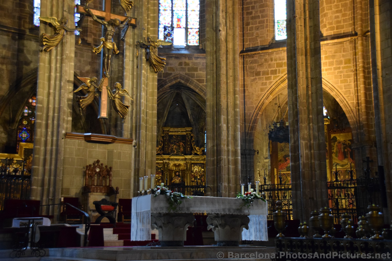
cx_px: 196
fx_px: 523
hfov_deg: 41.1
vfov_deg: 28.1
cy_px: 130
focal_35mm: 48
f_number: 4
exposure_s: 1/60
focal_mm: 32
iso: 3200
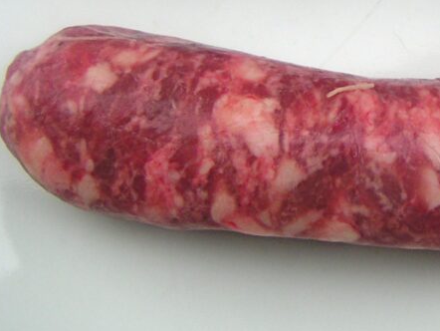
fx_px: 1119
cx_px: 423
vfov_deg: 16.4
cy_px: -1
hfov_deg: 21.6
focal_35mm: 88
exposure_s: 1/350
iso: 50
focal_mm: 6
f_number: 2.8
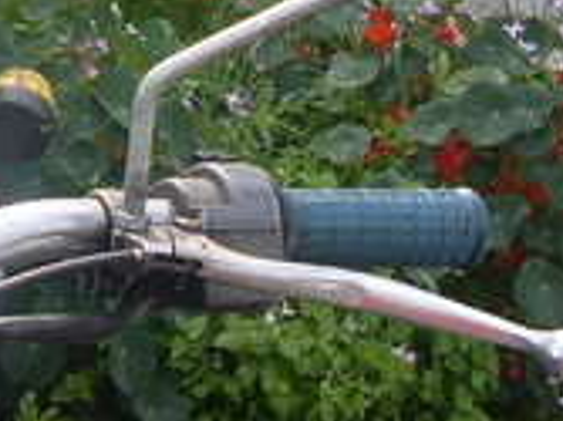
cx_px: -344
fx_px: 2584
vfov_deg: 9.3
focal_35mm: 159
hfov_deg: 11.8
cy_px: -12
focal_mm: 6.3
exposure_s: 1/350
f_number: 2.8
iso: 80
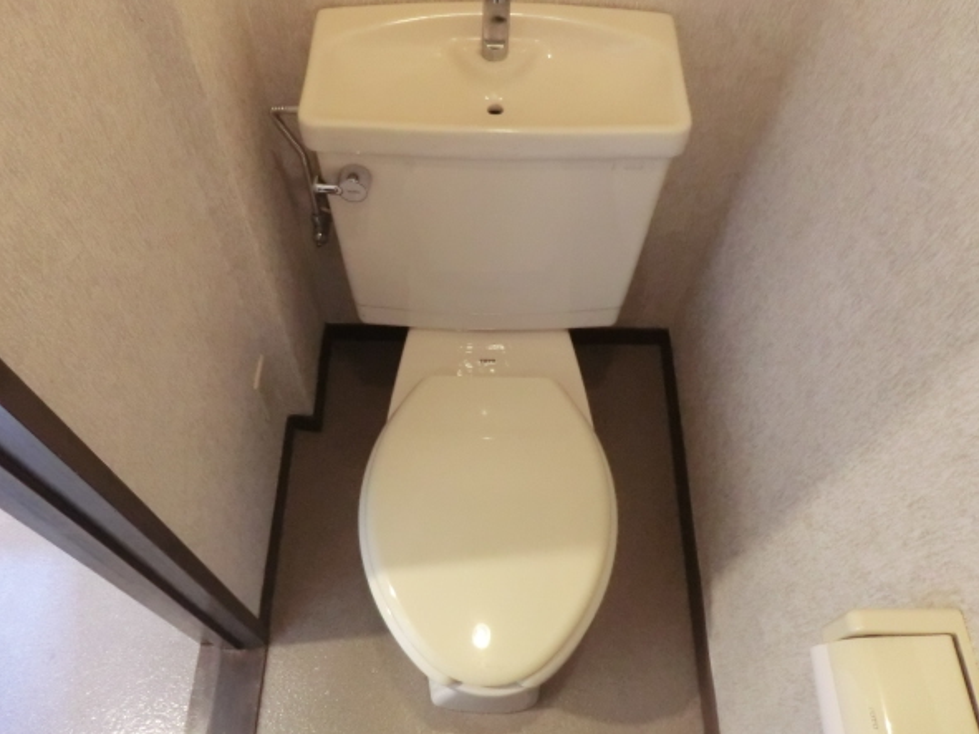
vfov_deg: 53.0
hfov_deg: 67.3
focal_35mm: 26
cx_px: 484
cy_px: 356
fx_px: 735
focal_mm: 4.3
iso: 800
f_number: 3.2
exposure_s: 1/10
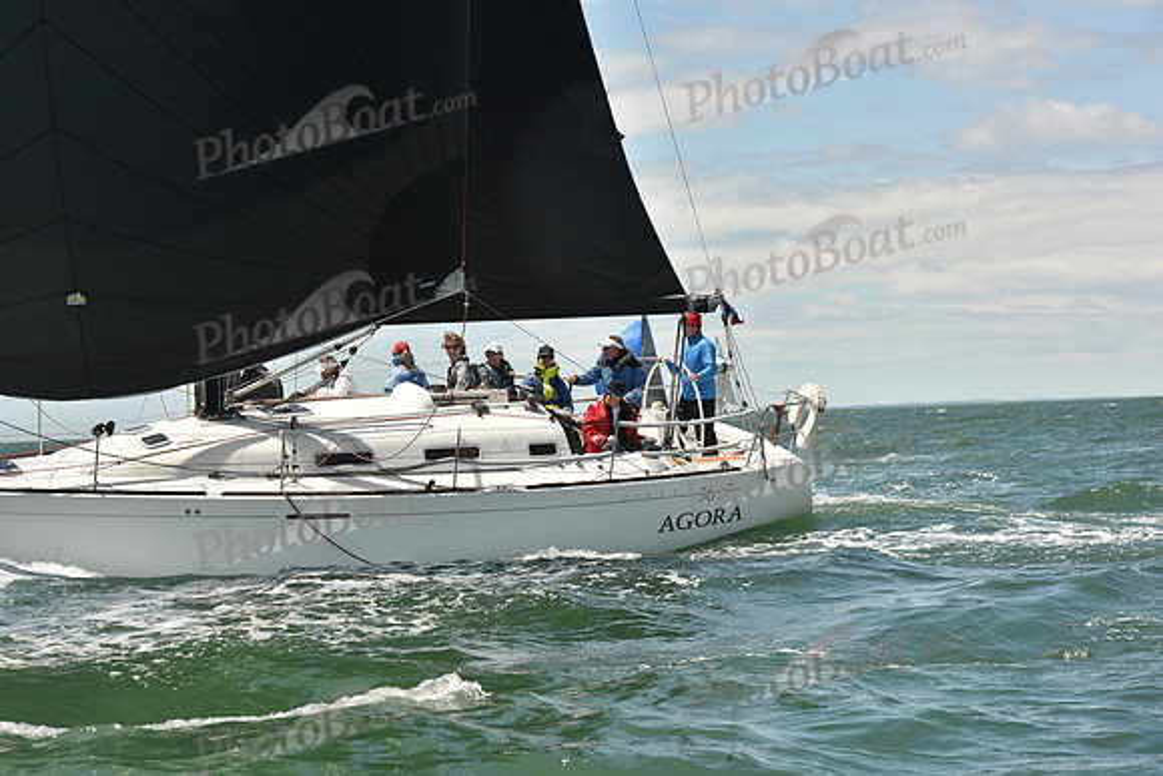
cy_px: 388
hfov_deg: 20.0
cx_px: 582
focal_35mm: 102
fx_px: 3296
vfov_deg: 13.4
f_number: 10
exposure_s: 1/800
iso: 320
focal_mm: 102
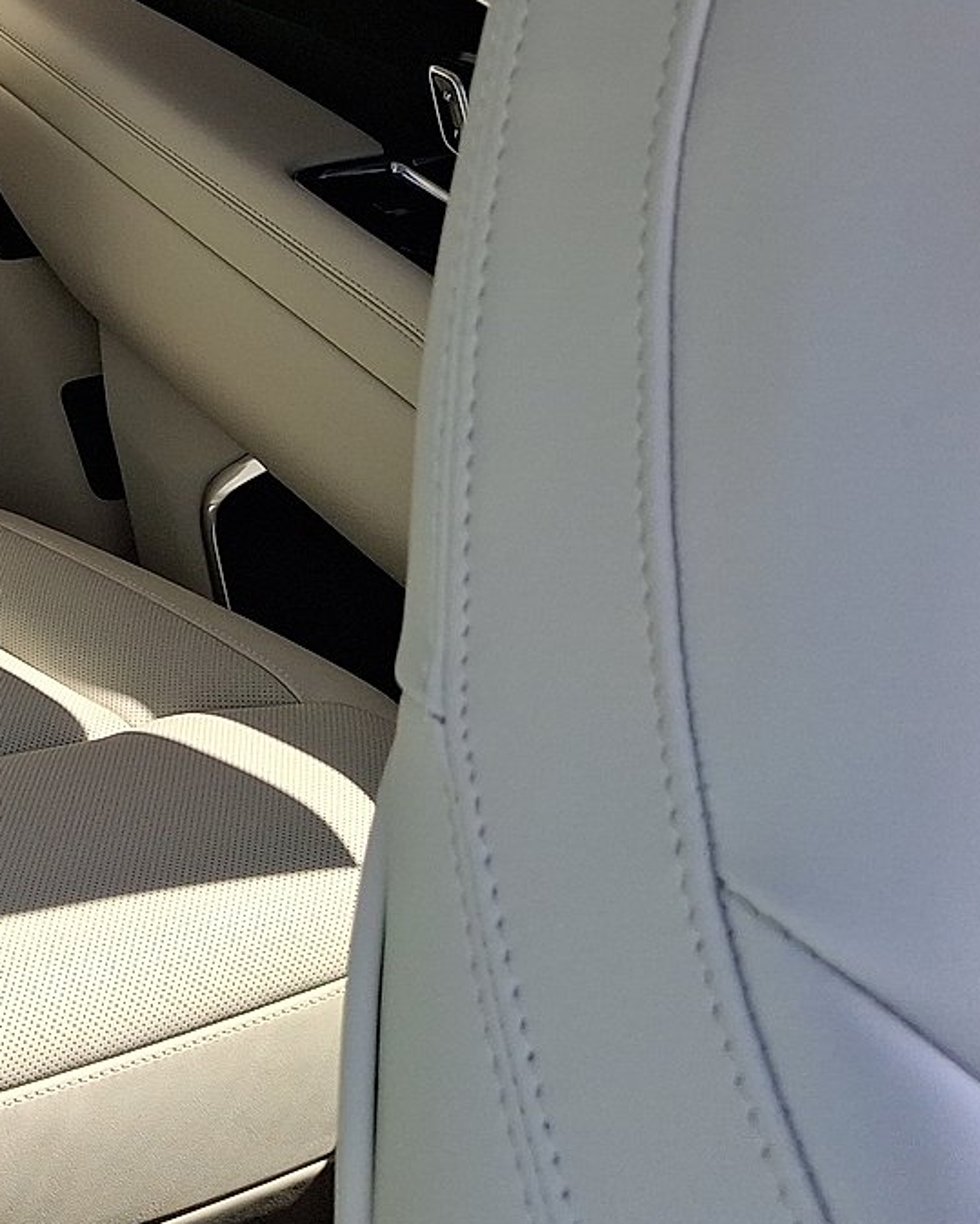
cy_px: 142
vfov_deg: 31.1
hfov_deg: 22.3
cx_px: -433
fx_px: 2101
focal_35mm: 58
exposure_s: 1/182
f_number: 1.8
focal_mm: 4.69
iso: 25
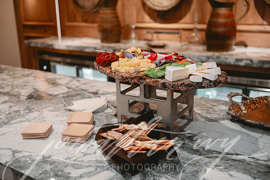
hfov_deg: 50.7
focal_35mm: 38
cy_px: 90
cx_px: 135
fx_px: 285
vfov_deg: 35.0
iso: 1600
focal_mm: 38
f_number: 2.8
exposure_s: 1/80
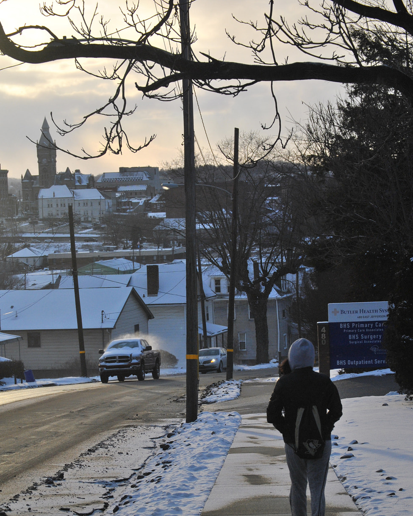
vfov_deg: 17.3
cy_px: 338
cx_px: 200
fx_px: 1696
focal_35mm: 111
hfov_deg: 13.9
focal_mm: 60
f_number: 5
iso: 200
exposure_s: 1/400
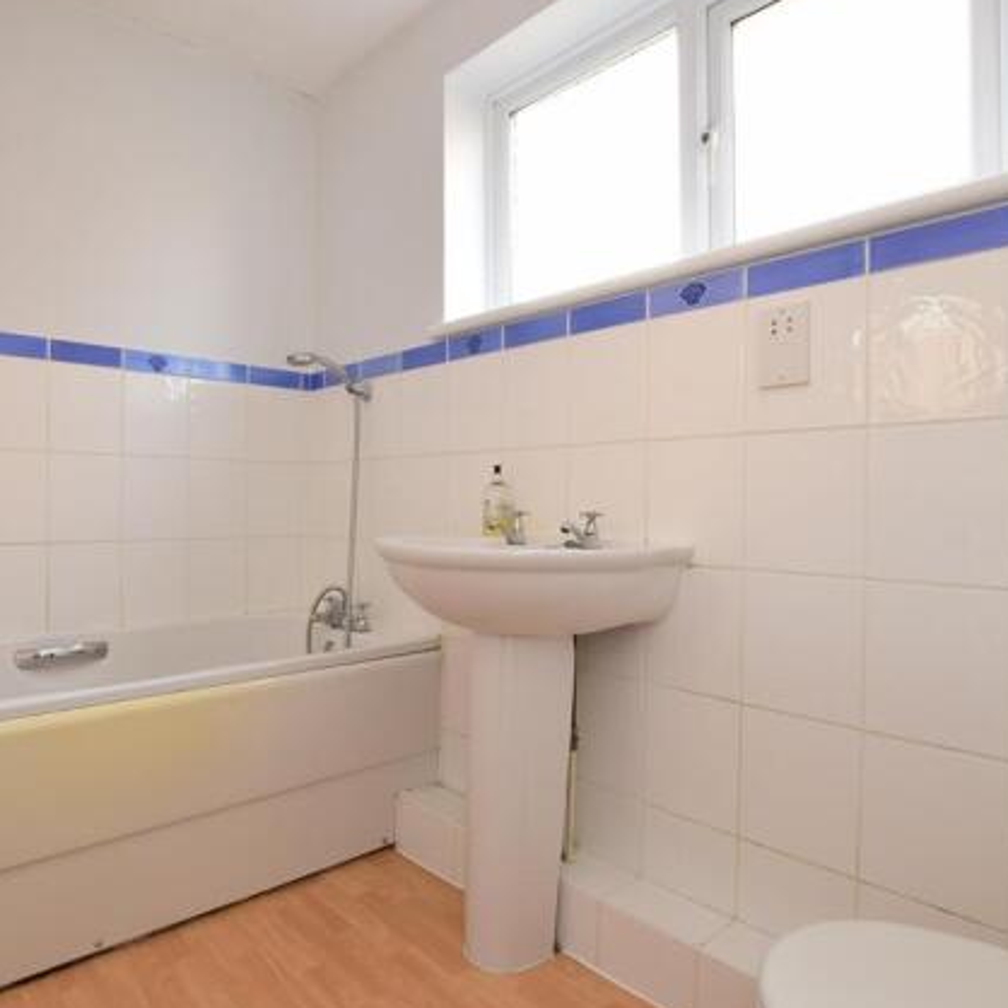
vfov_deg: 74.8
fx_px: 659
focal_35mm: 20
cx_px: 403
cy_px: 505
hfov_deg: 74.0
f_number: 11
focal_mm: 10
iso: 400
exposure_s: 1/10
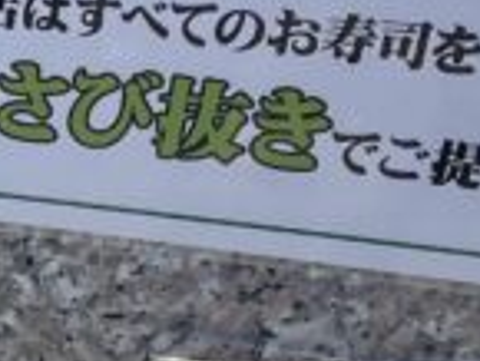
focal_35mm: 183
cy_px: 980
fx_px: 2540
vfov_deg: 7.4
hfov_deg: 9.0
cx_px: -914
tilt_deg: -45.2
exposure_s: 1/121
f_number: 1.6
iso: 32
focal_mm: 4.2
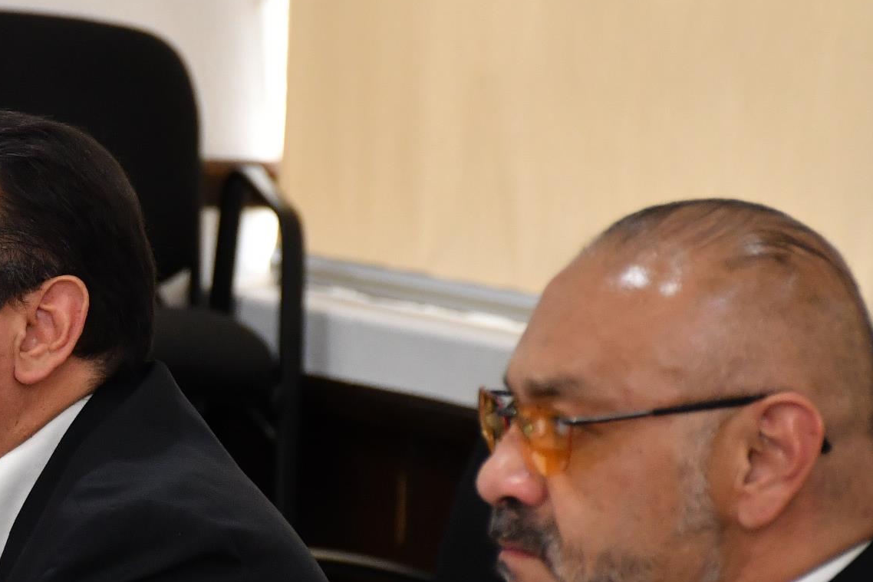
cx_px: 44
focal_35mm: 367
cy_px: 420
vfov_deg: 3.7
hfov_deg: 5.6
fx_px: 8900
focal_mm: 100
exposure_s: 1/100
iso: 1250
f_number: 5.6
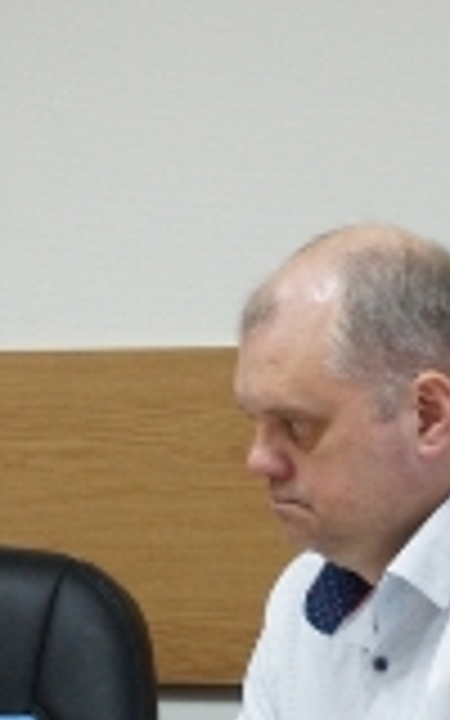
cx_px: 212
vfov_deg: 5.4
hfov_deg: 3.4
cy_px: 605
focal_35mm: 386
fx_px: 7574
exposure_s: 1/40
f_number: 10
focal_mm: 90
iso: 2000
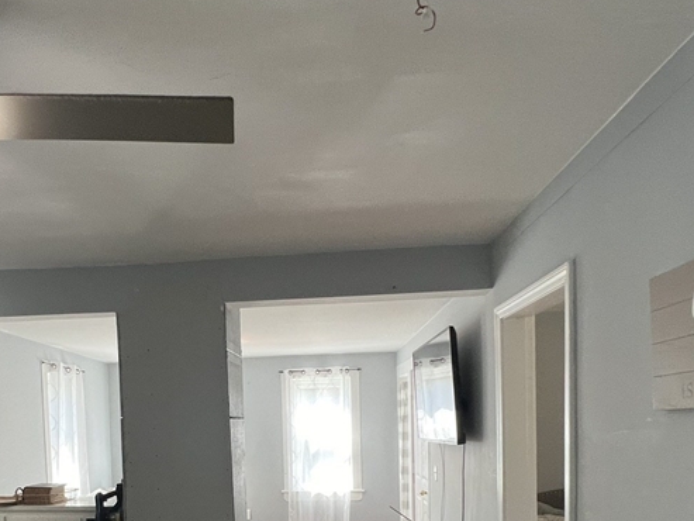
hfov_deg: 63.9
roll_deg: +1.2
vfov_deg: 47.1
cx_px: 241
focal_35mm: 27
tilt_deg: -5.3
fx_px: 541
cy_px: 452
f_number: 1.8
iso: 100
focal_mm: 1.57
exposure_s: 1/120
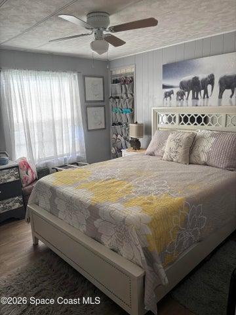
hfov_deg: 53.1
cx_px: 118
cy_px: 158
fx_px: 236
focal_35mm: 26
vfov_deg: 67.3
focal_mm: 5.96
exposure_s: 1/89
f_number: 1.6
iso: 125
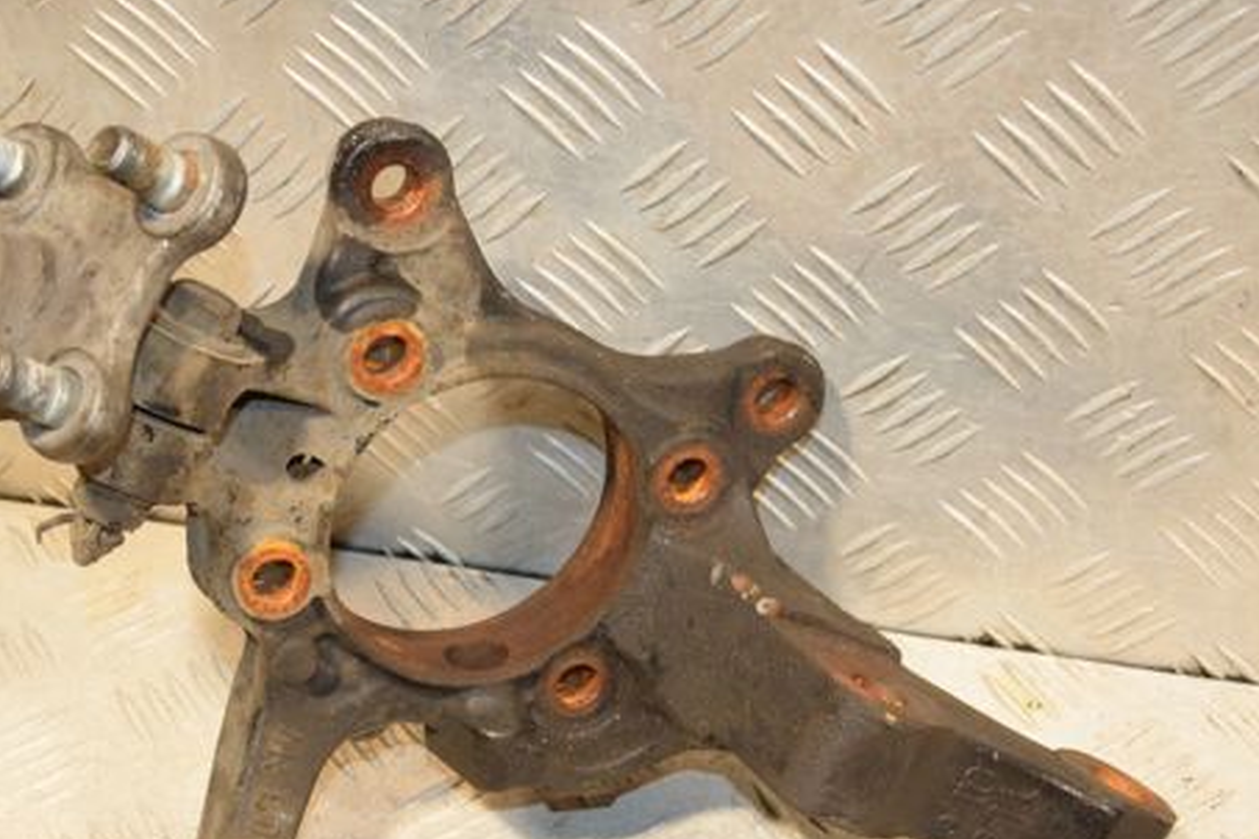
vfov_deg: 18.9
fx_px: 2518
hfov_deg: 28.0
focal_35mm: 72
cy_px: 514
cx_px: 531
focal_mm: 34
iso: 800
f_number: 5.6
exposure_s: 1/200
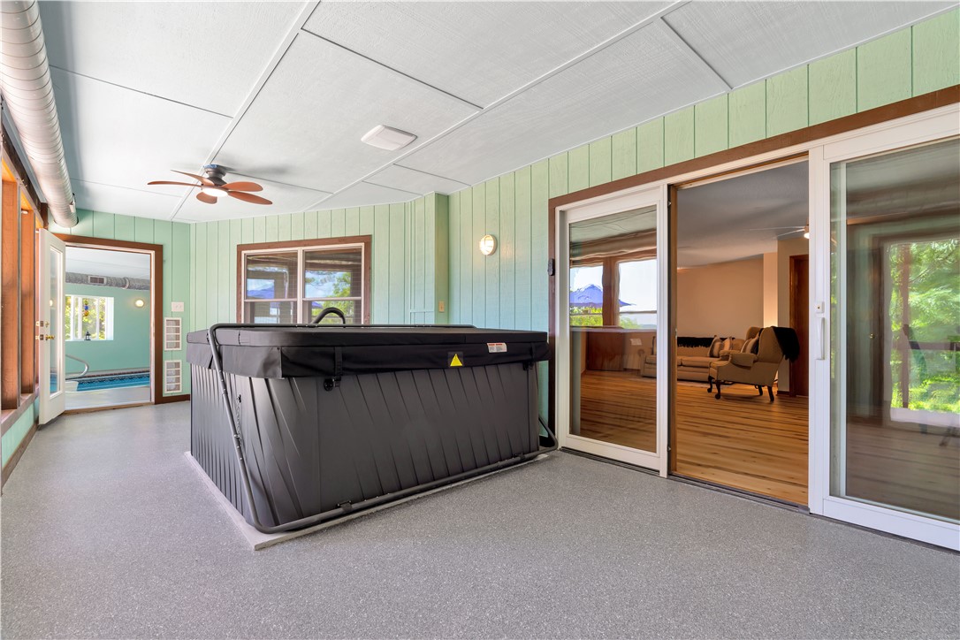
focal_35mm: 16
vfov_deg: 73.7
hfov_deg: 96.7
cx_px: 480
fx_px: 427
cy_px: 320
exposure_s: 1/6
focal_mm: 16
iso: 100
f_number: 7.1
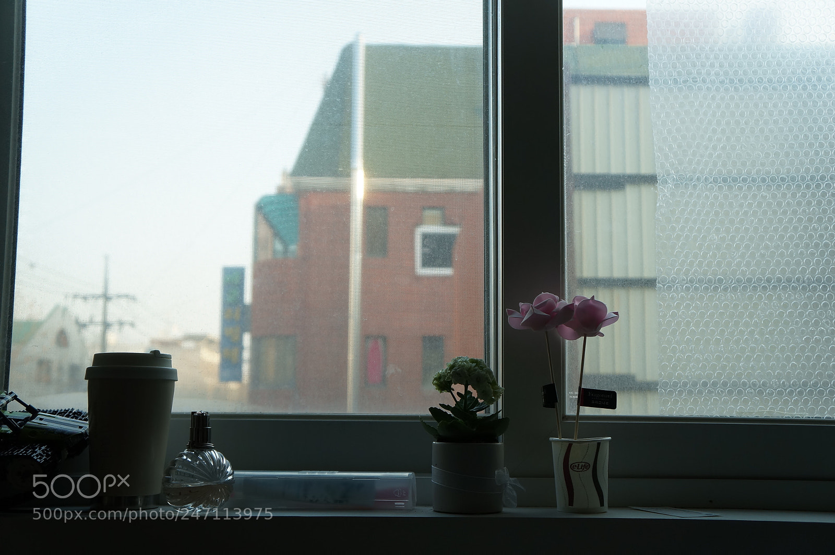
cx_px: 418
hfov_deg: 45.0
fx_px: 1008
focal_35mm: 44
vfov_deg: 30.8
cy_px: 278
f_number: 4
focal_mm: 29
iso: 500
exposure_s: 1/250
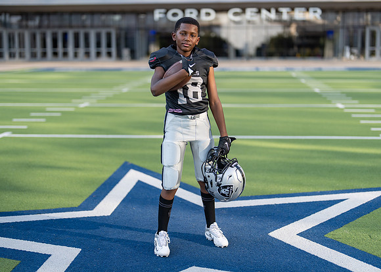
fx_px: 604
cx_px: 194
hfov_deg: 35.0
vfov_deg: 25.4
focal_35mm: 56
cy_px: 130
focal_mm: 50
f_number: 1.2
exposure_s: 1/2000
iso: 100
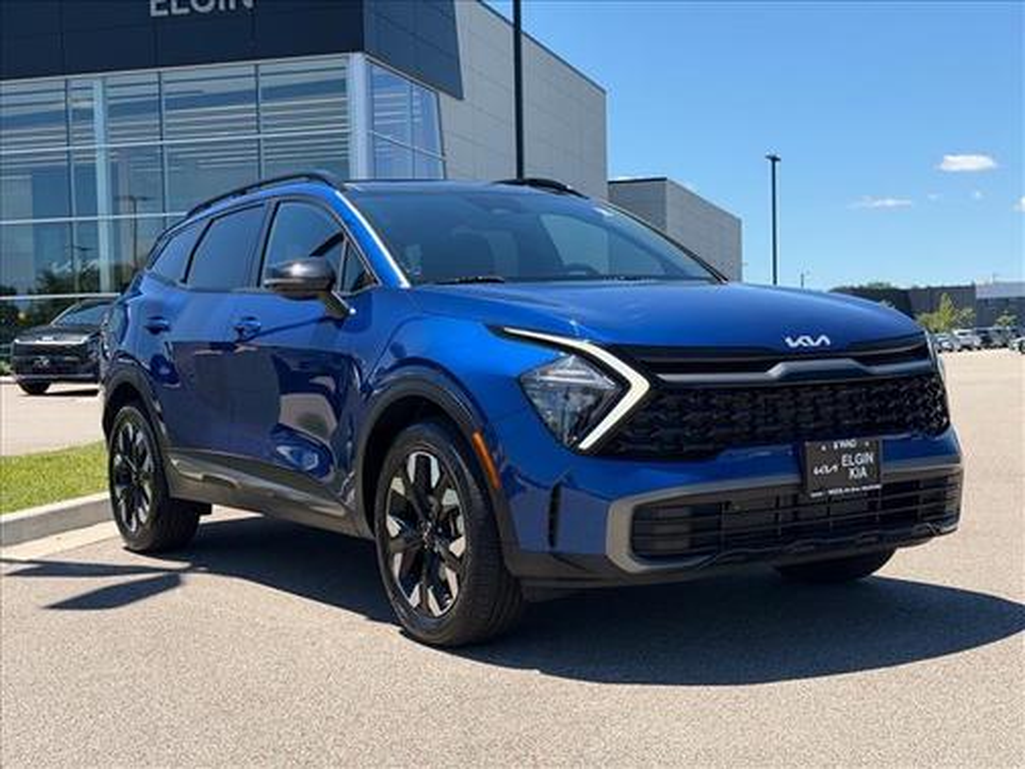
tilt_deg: -0.9
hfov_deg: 39.7
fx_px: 1421
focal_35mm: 48
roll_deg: +1.2
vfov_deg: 30.3
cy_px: 384
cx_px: 512
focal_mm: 6.76
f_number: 1.78
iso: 64
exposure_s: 1/2494
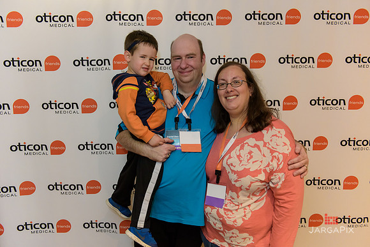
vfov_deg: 41.1
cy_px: 124
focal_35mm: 32
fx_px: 329
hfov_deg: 58.7
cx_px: 185
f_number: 3.2
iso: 1600
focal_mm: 32
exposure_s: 1/125
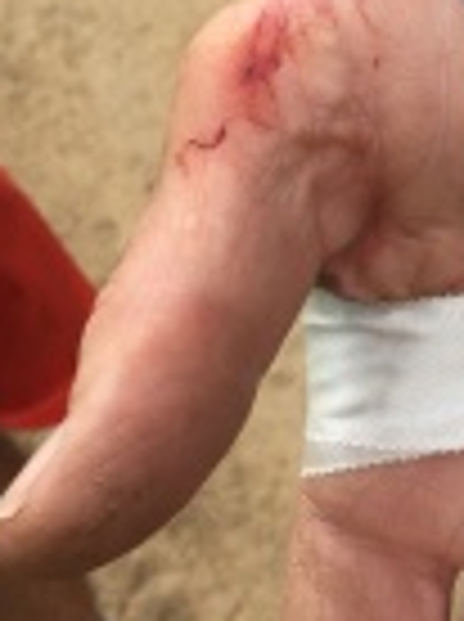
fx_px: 1380
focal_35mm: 77
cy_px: 198
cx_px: 482
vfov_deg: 25.2
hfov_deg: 18.5
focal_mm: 4.15
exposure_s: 1/447
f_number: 2.2
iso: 25
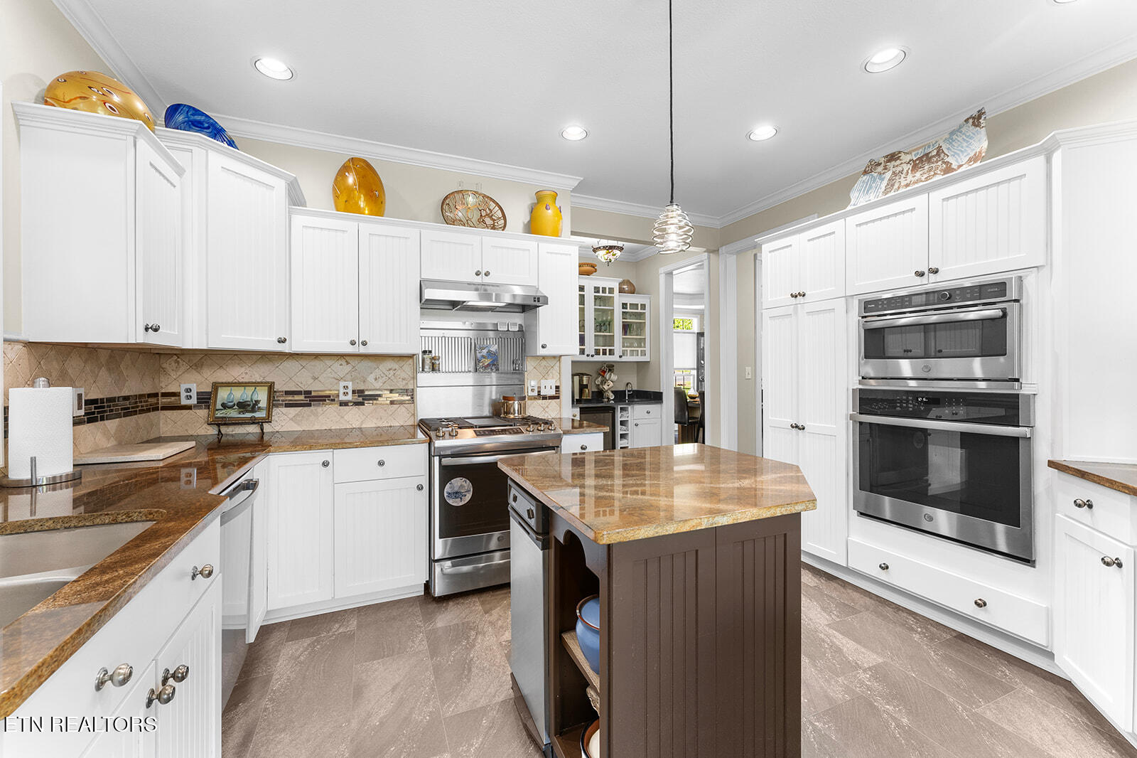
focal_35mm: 14
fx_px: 442
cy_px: 379
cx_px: 568
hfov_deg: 104.3
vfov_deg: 81.2
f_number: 8
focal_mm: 14
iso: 800
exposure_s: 1/4
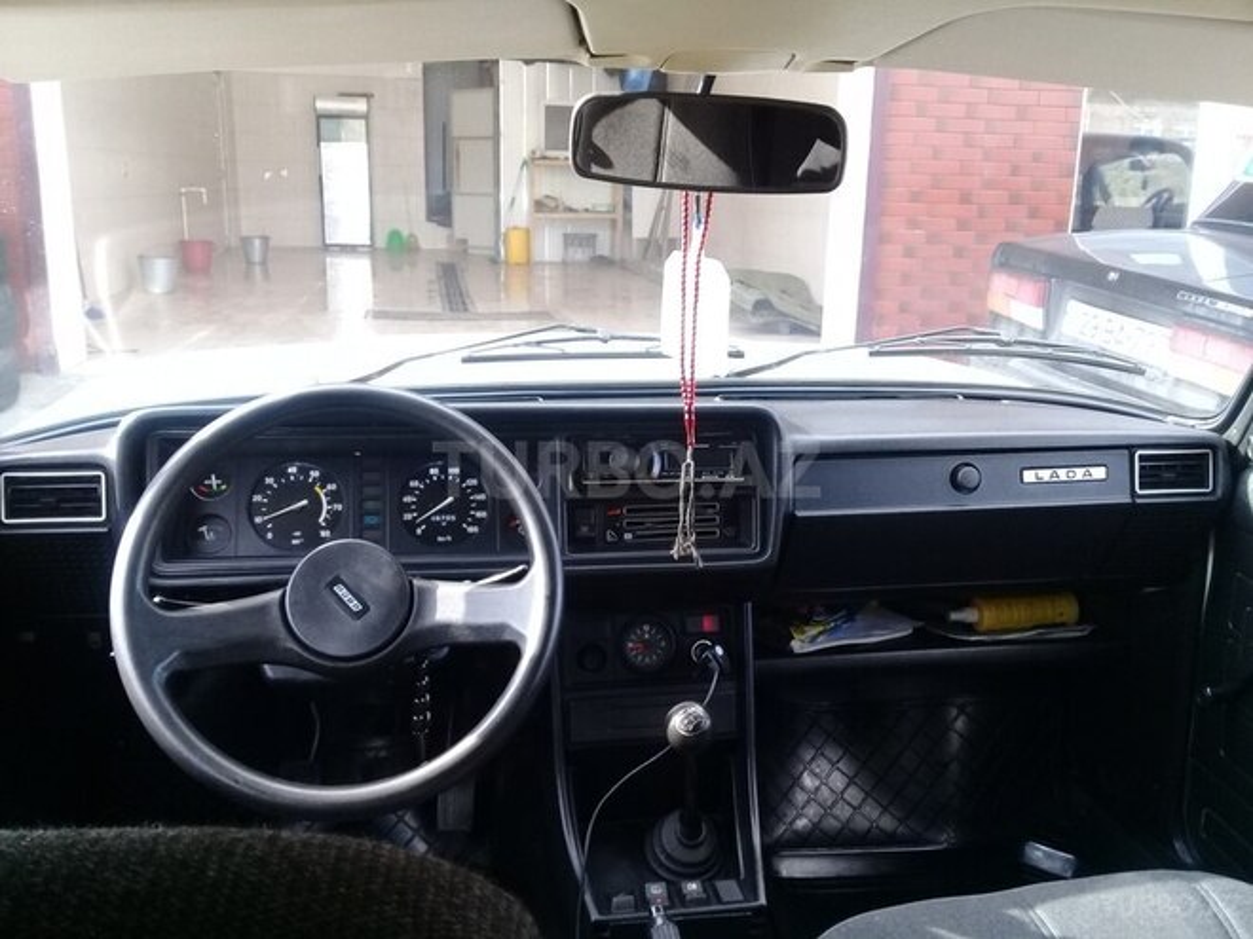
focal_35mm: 31
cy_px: 470
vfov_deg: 45.4
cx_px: 626
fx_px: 1122
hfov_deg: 58.4
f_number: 2.2
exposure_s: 1/100
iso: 100
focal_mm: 3.3
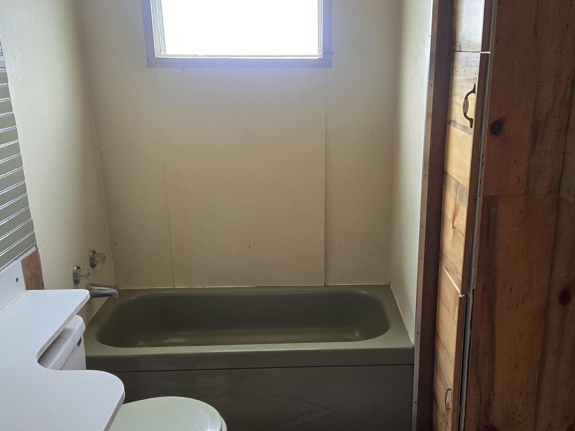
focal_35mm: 36
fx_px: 598
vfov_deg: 39.5
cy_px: 260
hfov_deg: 51.3
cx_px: 308
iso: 400
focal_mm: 5.4
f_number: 1.8
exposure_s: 1/120
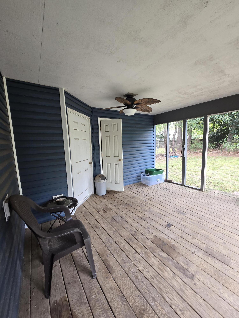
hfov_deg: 89.9
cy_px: 159
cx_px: 120
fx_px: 120
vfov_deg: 106.2
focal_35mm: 13
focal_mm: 2.2
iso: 100
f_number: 2.2
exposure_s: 1/60
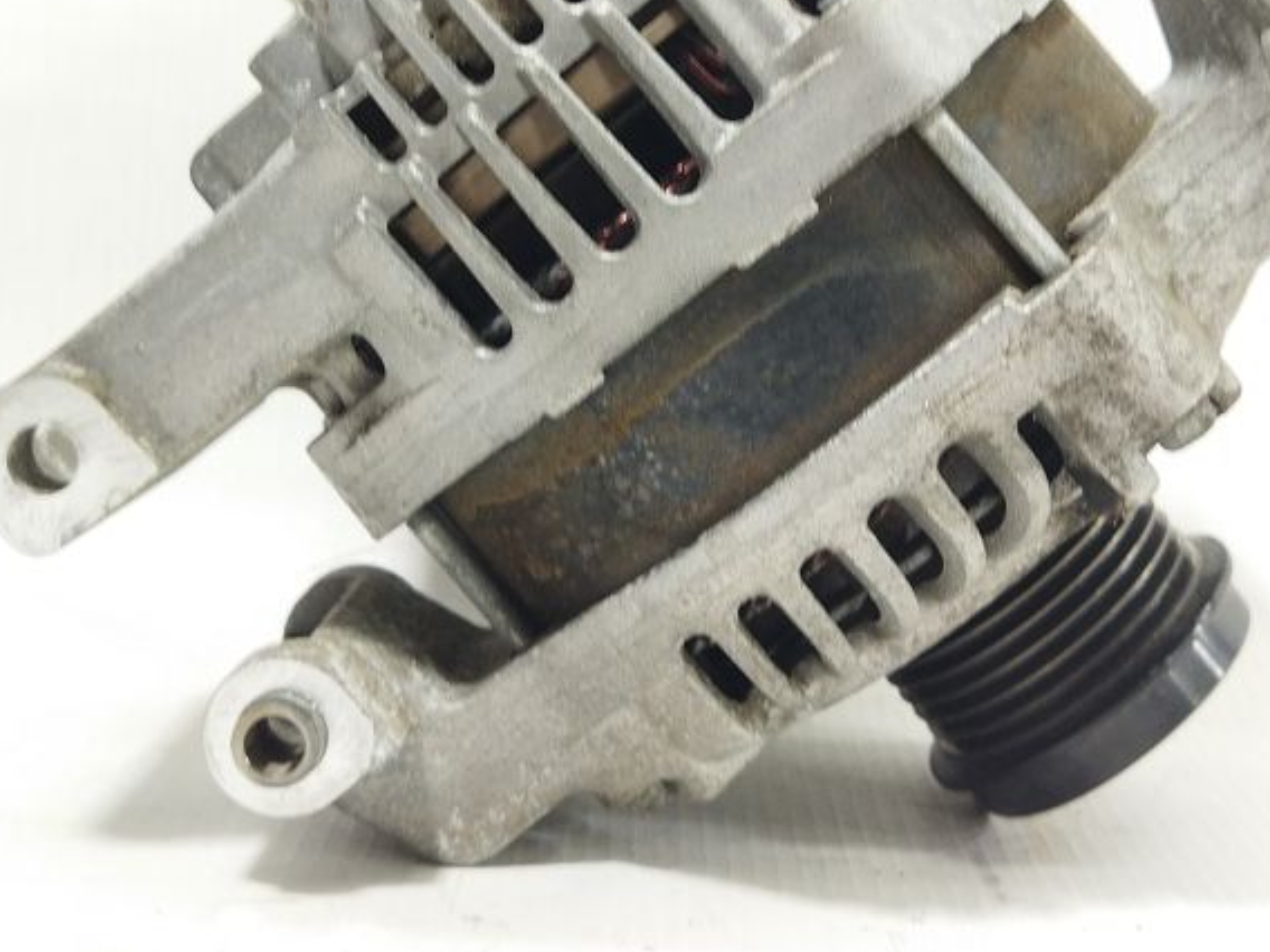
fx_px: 2091
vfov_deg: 25.5
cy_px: 293
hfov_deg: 33.8
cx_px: 671
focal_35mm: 57
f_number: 1.79
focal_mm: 4.71
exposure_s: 1/50
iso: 121
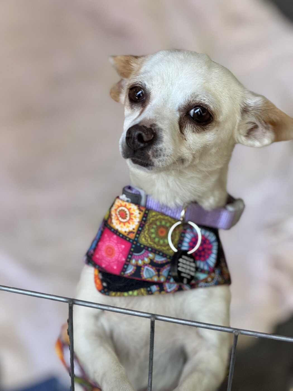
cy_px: 196
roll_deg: -3.4
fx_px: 1129
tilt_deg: -44.7
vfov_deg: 19.6
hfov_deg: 14.8
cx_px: 146
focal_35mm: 100
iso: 250
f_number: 2.8
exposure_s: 1/120
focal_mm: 16.89
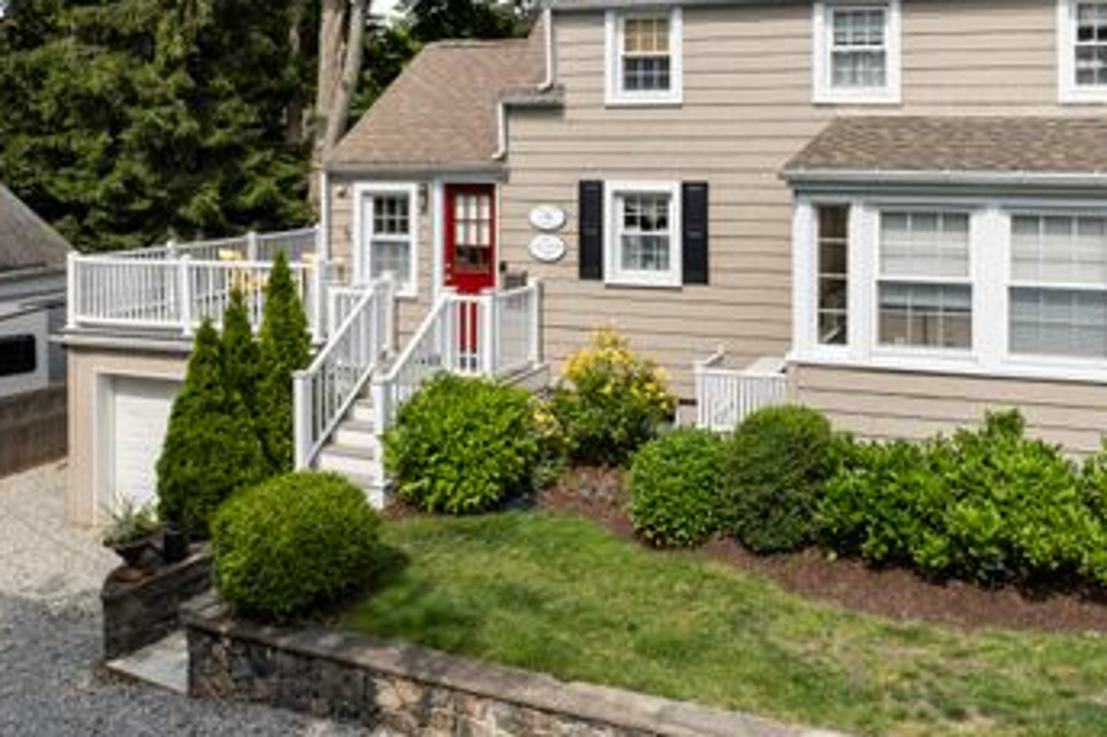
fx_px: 983
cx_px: 714
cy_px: 256
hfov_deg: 57.8
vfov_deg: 40.6
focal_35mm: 32
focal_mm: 8.38
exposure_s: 1/1600
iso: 100
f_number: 2.8
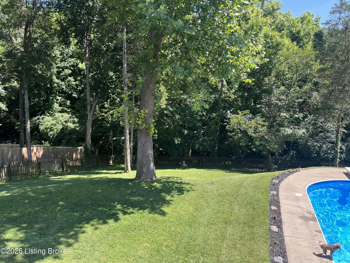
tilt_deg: -8.4
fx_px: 263
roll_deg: +1.4
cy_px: 132
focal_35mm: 26
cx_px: 175
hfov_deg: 67.3
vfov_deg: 53.1
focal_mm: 5.7
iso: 50
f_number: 1.5
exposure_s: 1/733
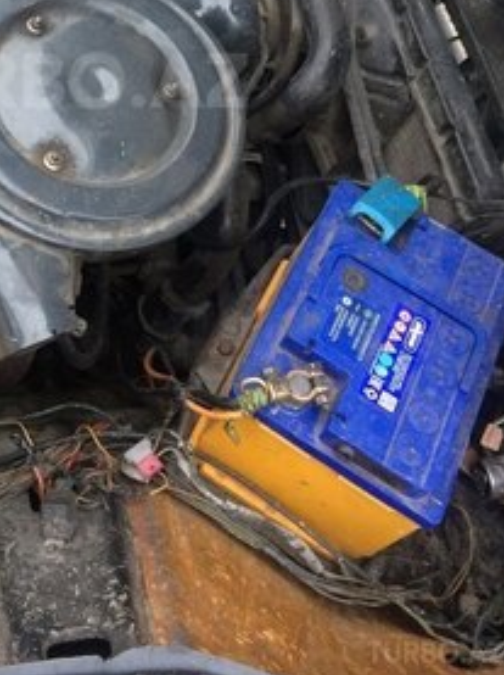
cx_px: 61
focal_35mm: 52
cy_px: 80
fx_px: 1012
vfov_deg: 35.0
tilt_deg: -52.6
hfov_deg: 27.1
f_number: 2.2
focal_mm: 4.15
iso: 160
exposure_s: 1/33
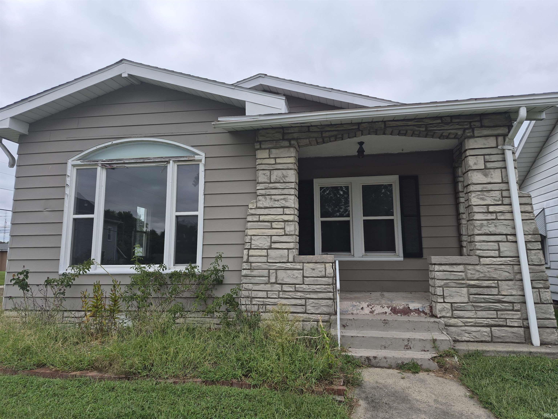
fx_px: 371
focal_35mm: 23
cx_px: 279
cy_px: 210
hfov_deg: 73.9
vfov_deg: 58.9
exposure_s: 1/4576
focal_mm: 5.4
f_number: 1.8
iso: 80
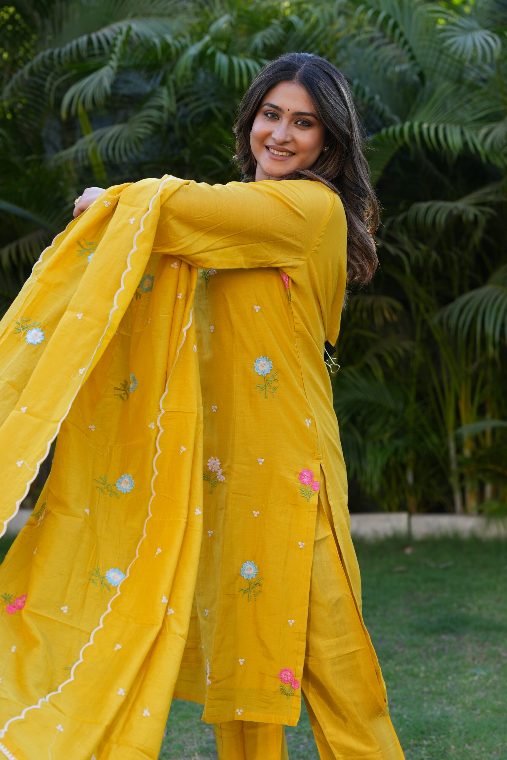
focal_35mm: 75
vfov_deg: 27.0
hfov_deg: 18.2
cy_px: 380
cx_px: 254
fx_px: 1584
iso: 250
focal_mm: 50
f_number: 2.8
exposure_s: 1/800
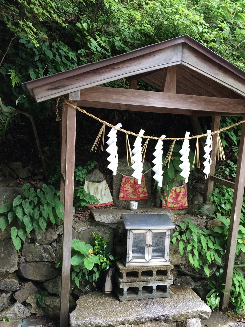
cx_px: 145
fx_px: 330
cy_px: 185
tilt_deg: -16.0
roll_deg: -4.5
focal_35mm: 35
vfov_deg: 52.5
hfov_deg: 40.6
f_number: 2.2
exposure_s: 1/120
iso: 64
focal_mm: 4.15
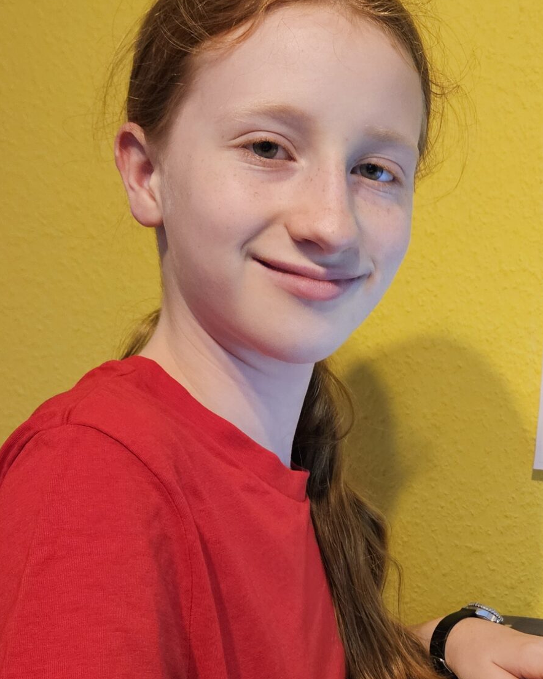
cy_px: 535
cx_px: 499
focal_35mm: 52
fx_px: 1045
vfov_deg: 35.0
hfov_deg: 27.9
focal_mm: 5.4
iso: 640
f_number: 1.8
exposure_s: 1/100
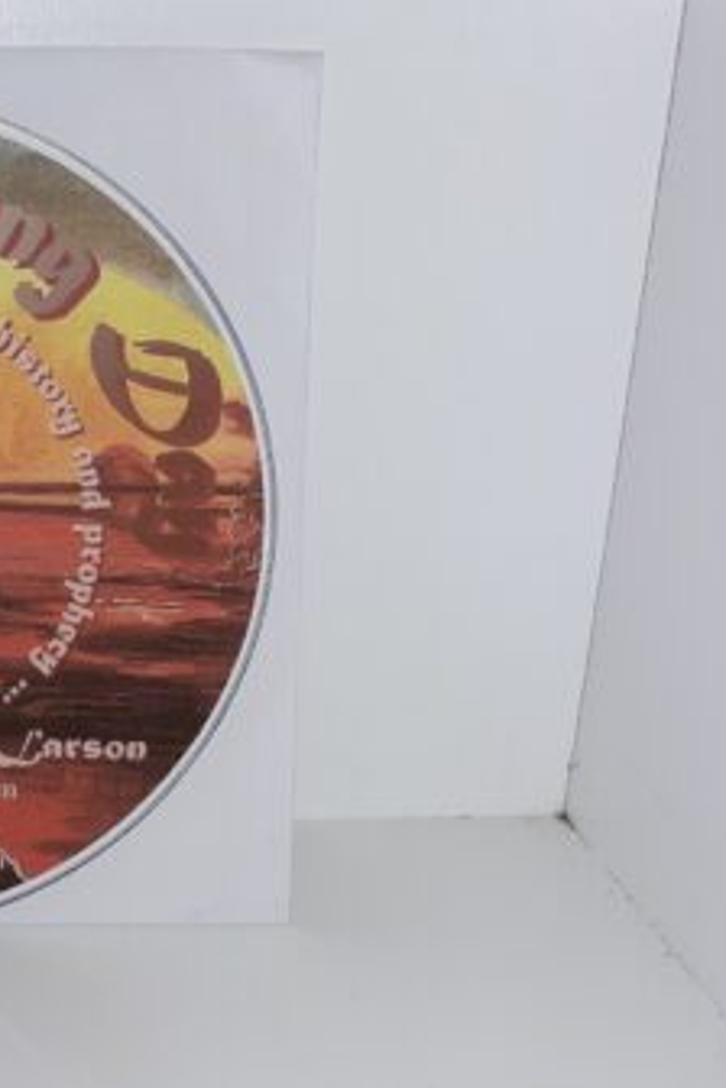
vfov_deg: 38.2
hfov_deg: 24.0
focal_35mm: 52
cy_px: 512
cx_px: -104
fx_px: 1573
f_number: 1.7
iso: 40
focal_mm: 3.7
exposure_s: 1/273
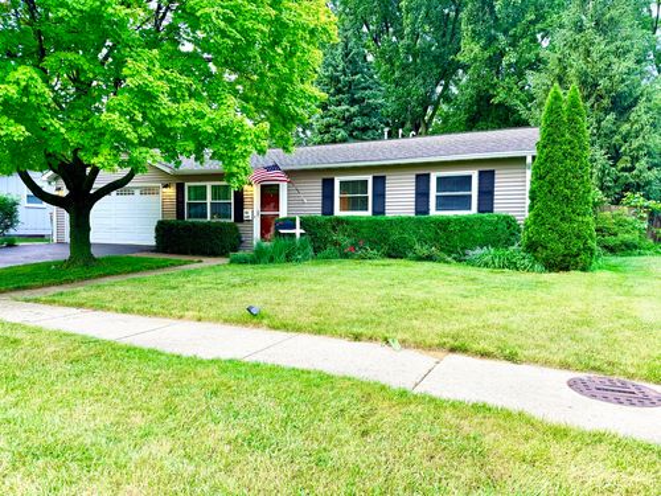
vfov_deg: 56.8
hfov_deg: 71.6
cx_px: 330
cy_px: 248
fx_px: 458
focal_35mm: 24
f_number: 1.78
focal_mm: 6.76
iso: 100
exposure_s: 1/121
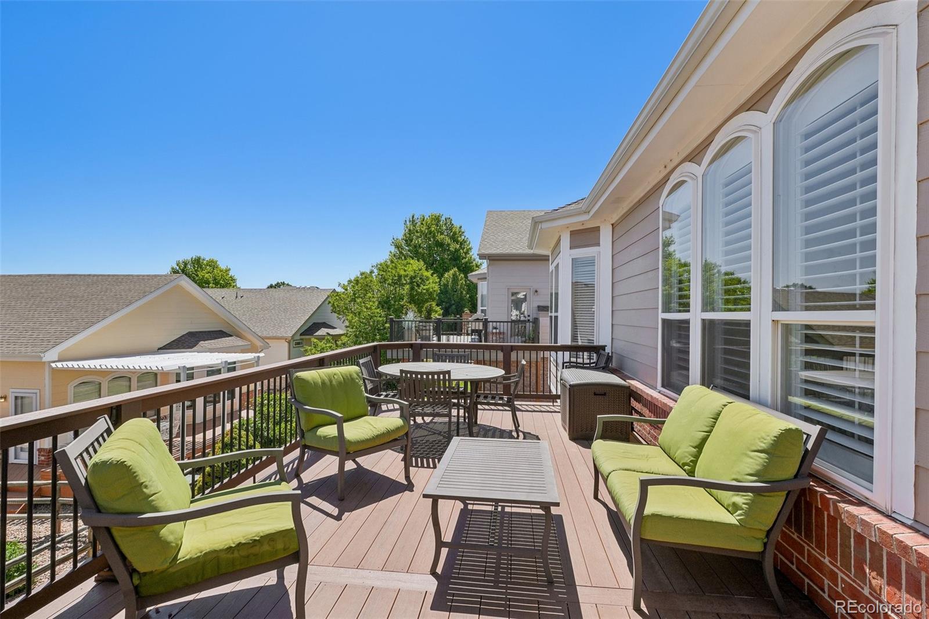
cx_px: 464
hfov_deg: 95.0
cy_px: 310
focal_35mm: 16
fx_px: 426
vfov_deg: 72.0
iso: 100
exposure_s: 1/350
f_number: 8
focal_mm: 11
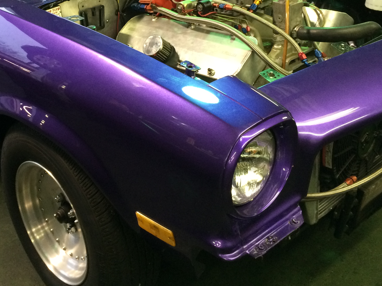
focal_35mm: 51
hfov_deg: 37.1
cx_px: 131
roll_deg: +4.7
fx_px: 563
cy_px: 54
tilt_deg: -21.3
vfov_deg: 27.9
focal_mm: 4.15
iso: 200
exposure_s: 1/30
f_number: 2.2
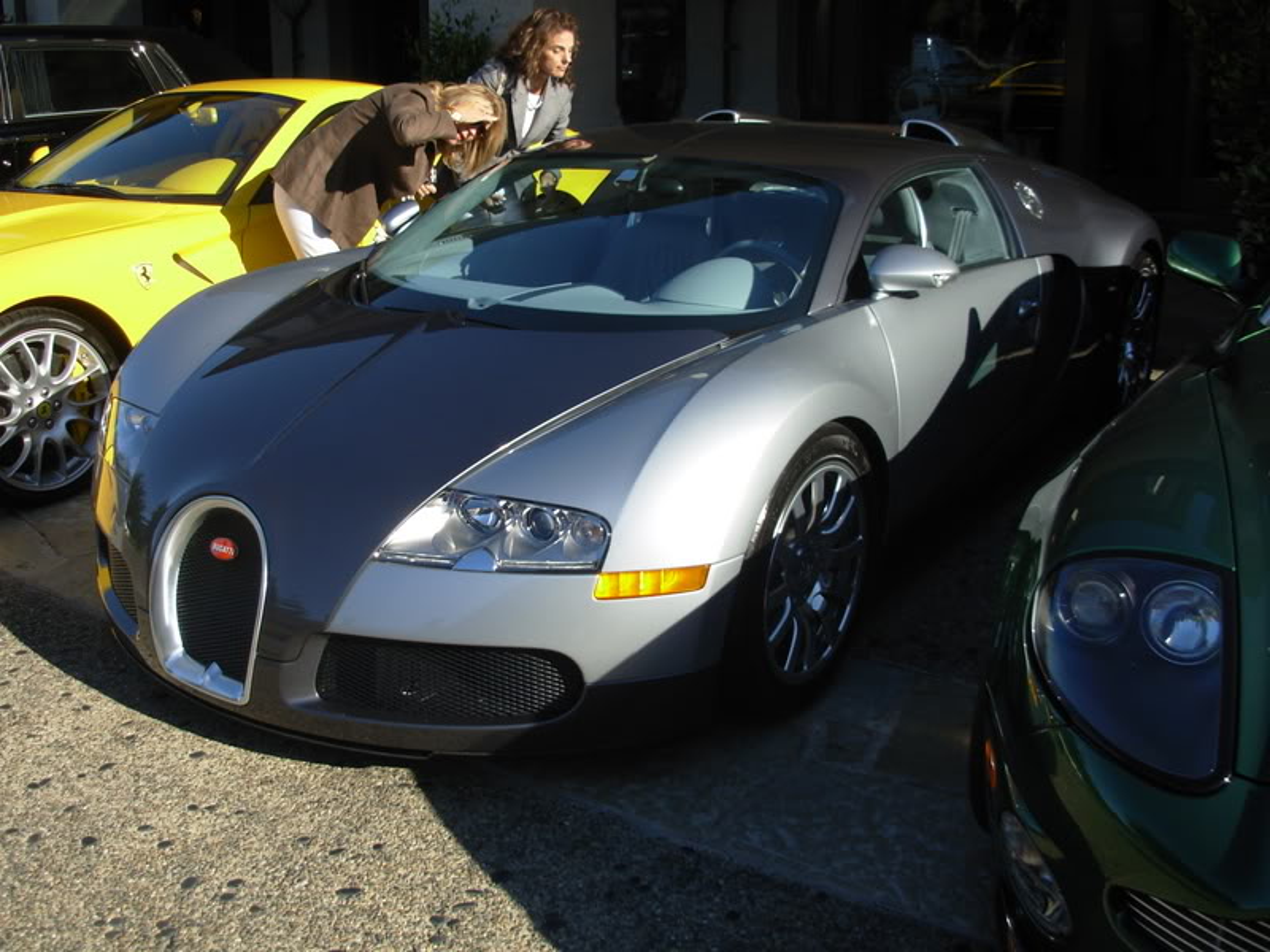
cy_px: 476
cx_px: 635
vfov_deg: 37.7
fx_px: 1394
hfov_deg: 49.0
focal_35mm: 38
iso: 50
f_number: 2.9
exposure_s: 1/767
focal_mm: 6.3
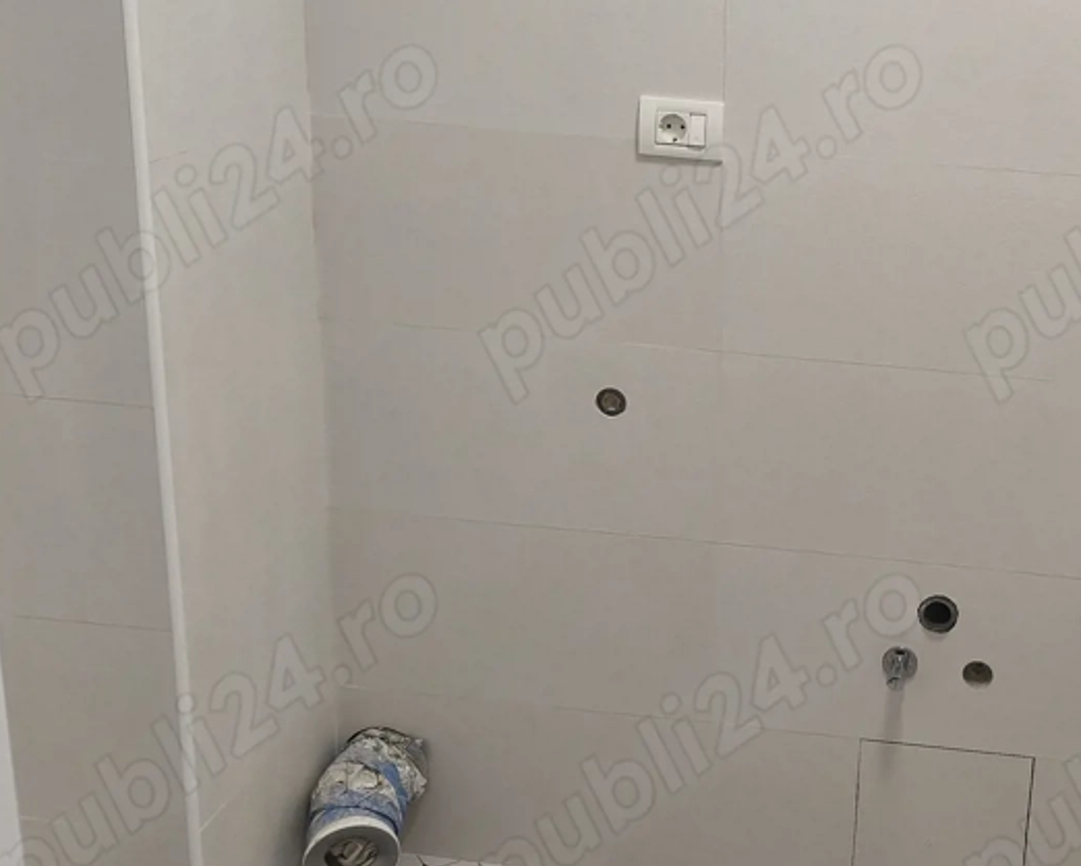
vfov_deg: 34.4
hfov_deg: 40.2
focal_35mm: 43
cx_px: 940
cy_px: 247
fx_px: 1376
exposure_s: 1/99.9
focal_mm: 6.18
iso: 400
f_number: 1.65
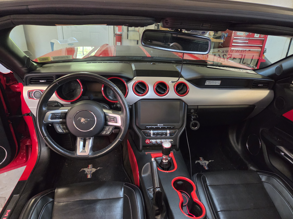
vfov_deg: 58.9
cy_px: 110
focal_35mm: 23
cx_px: 146
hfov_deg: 73.9
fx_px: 195
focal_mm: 5.4
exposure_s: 1/120
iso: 1600
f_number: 1.8
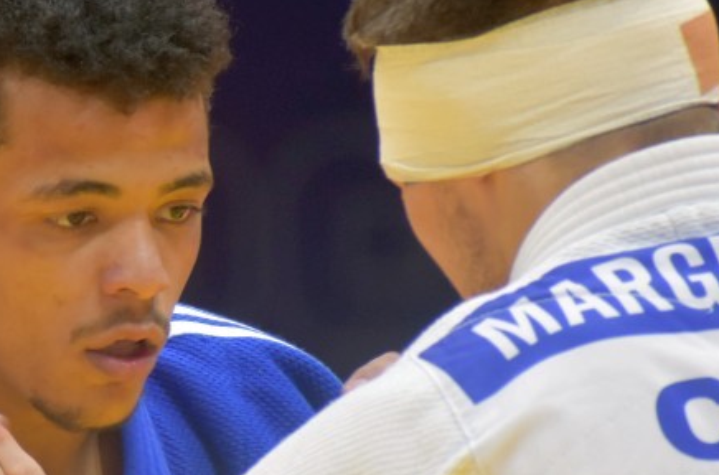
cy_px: 182
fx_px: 21050
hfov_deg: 2.0
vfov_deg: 1.3
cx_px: 43
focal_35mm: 1057
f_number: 6.3
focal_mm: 300
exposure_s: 1/250
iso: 800
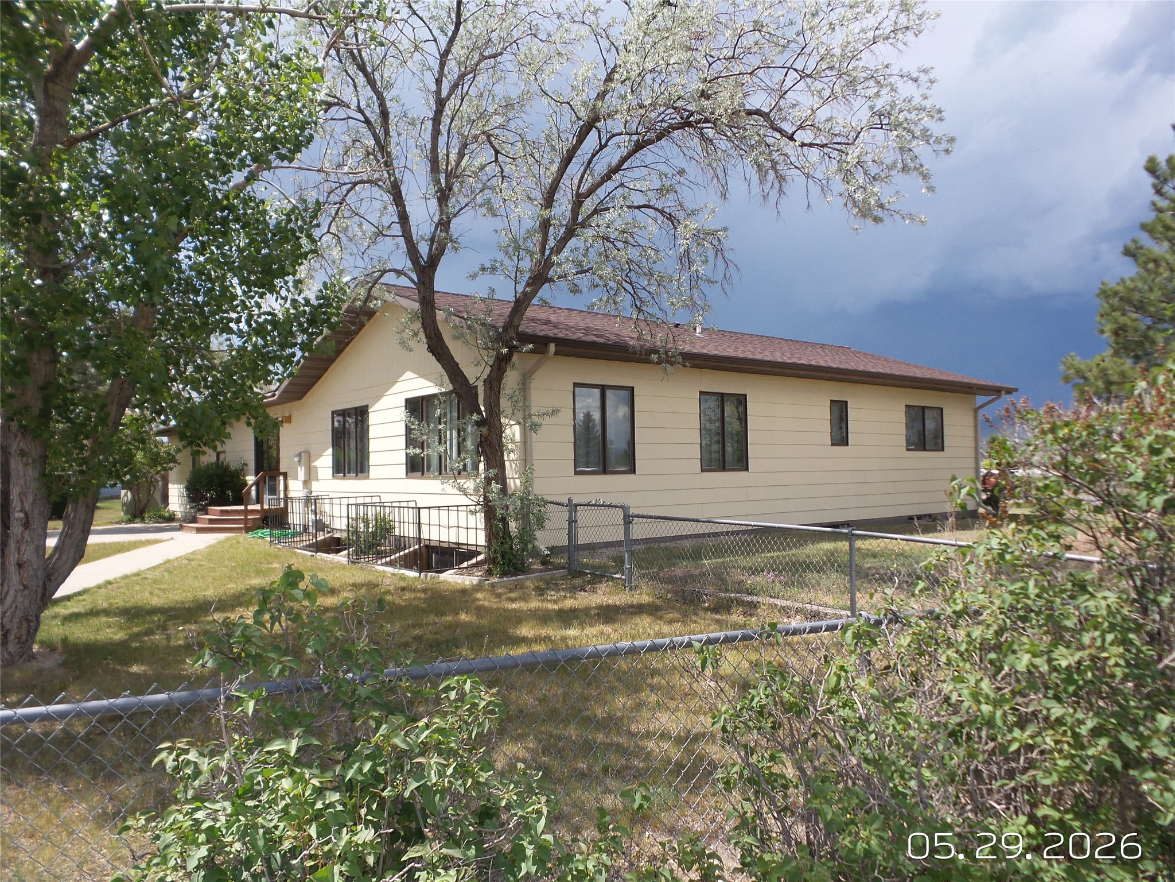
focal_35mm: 23
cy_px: 441
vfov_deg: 58.9
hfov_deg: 73.9
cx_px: 588
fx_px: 781
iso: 100
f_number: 3.5
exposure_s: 1/1000
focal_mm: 4.1
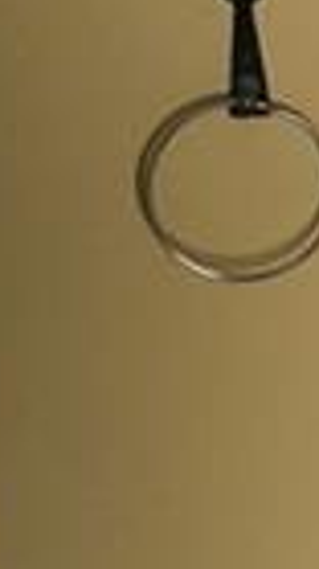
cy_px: 25
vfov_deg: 12.2
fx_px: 2636
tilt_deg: -23.8
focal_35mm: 175
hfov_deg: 6.6
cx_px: 736
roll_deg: -1.6
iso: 50
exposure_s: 1/30
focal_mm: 4.15
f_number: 2.2
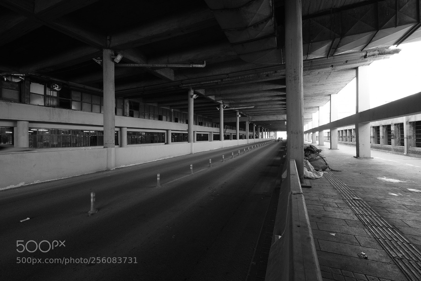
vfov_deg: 77.3
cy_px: 140
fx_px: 175
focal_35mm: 15
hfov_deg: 100.4
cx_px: 210
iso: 800
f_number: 9
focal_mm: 10
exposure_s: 1/26
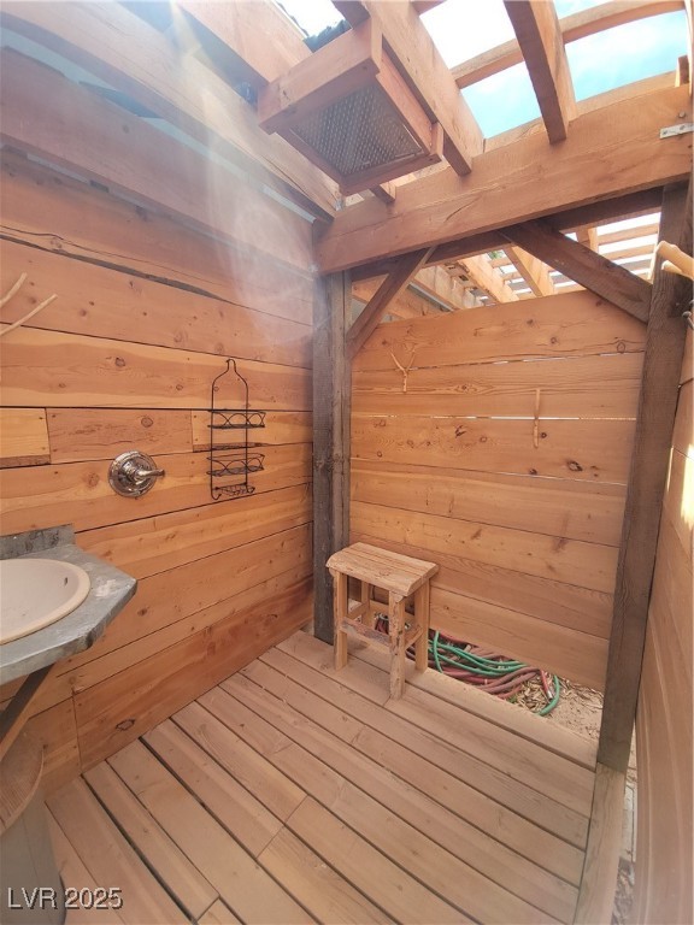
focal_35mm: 13
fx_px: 348
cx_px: 347
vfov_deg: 106.2
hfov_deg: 89.9
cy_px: 462
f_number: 2.2
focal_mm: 2.2
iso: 50
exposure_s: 1/303
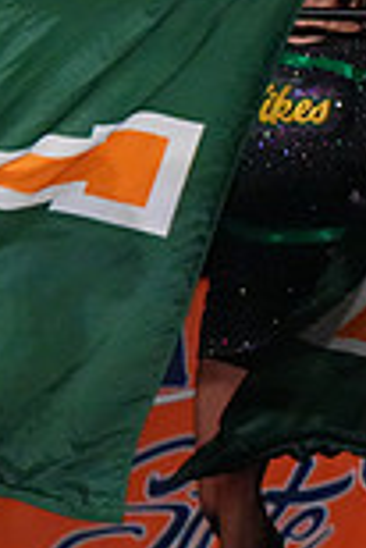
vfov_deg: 2.5
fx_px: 12613
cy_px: 180
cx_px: 949
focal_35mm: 829
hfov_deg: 1.7
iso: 16000
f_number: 5.6
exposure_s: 1/1250
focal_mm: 220
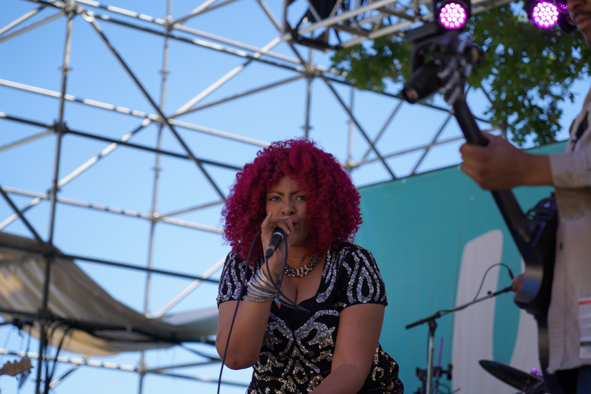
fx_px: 1724
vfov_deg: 13.0
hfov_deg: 19.5
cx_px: 296
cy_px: 197
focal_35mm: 105
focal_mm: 105
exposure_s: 1/320
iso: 100
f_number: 4.5
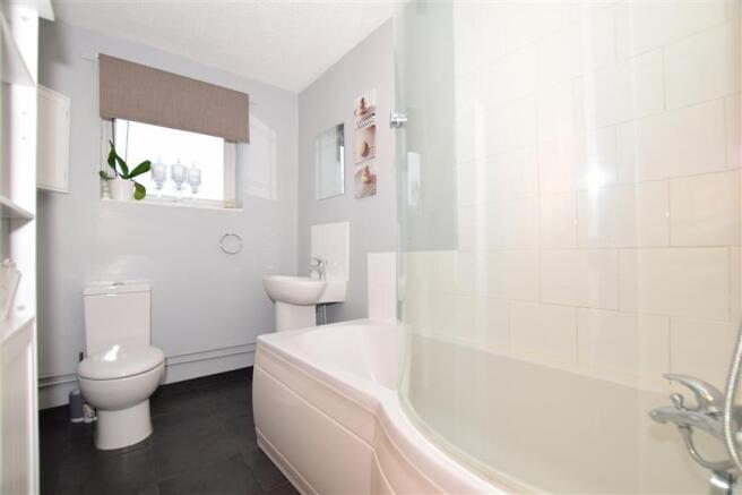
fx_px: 309
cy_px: 248
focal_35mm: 15
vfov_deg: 77.3
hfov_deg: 100.4
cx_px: 371
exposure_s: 1/40
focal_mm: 10
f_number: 5.6
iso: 400
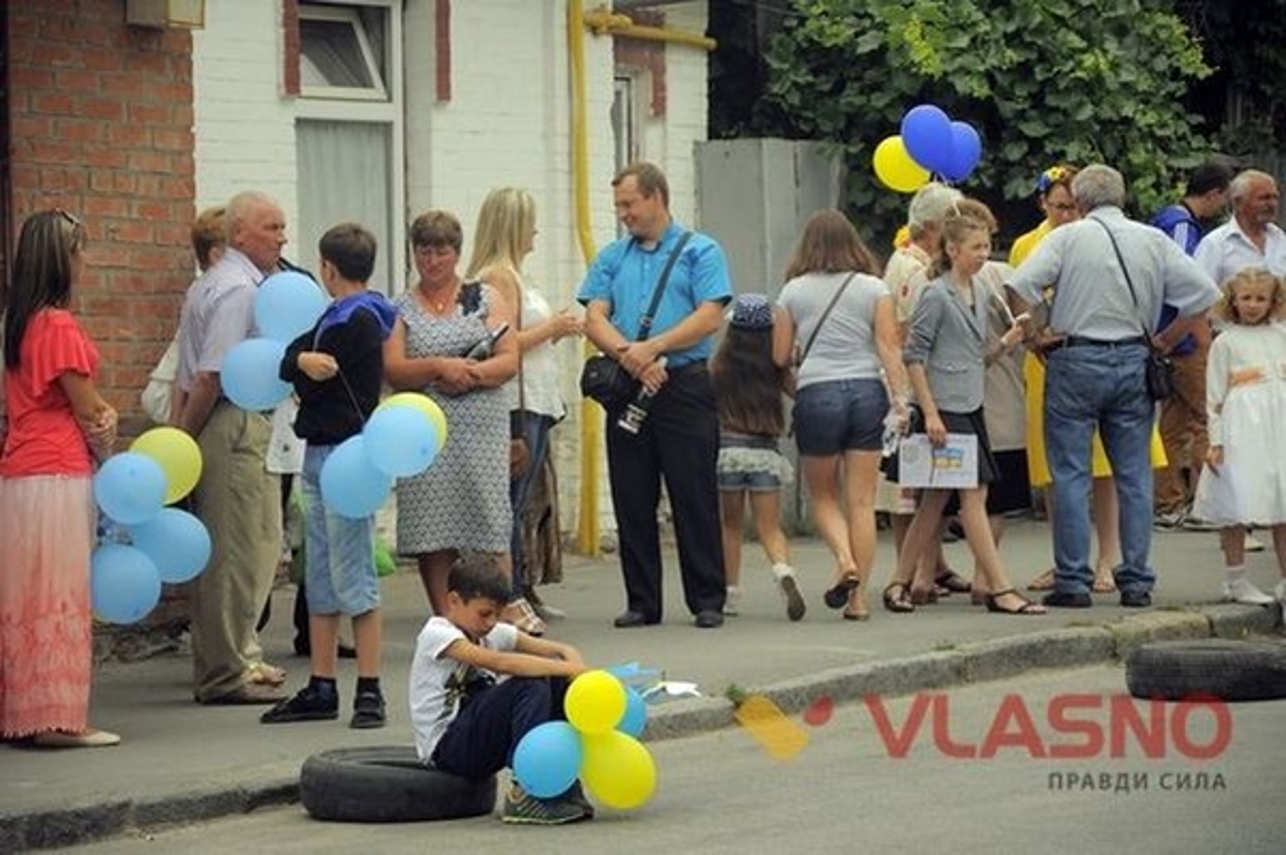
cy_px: 428
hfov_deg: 13.1
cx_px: 643
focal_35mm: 158
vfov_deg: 8.7
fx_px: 5621
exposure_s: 1/250
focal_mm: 105
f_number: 5.6
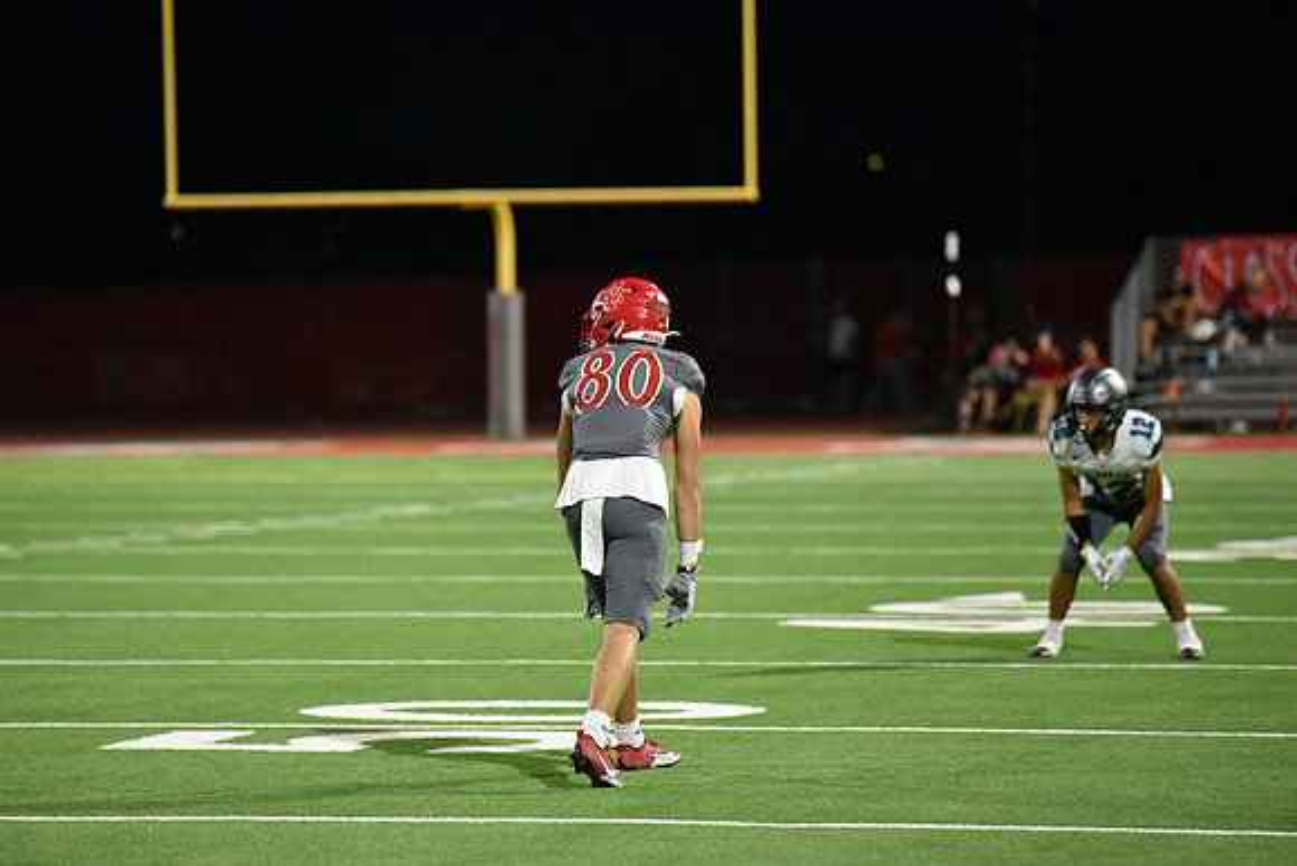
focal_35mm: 200
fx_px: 7207
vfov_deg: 6.9
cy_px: 433
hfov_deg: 10.3
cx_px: 648
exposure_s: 1/1000
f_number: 2.8
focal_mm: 200
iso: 10000
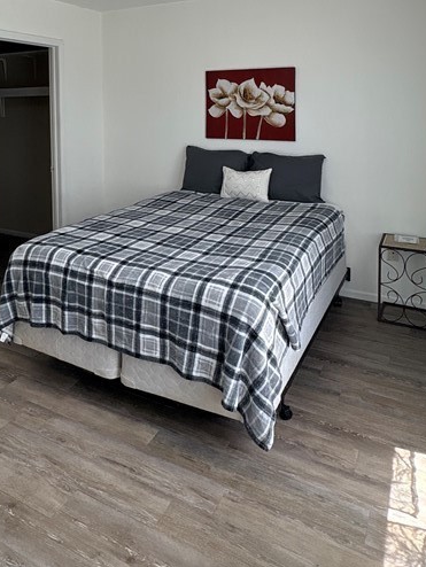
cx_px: 175
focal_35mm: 29
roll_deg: +0.2
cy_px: 129
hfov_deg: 48.0
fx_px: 475
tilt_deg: -2.6
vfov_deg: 57.8
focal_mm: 2.22
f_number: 2.2
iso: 125
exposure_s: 1/140
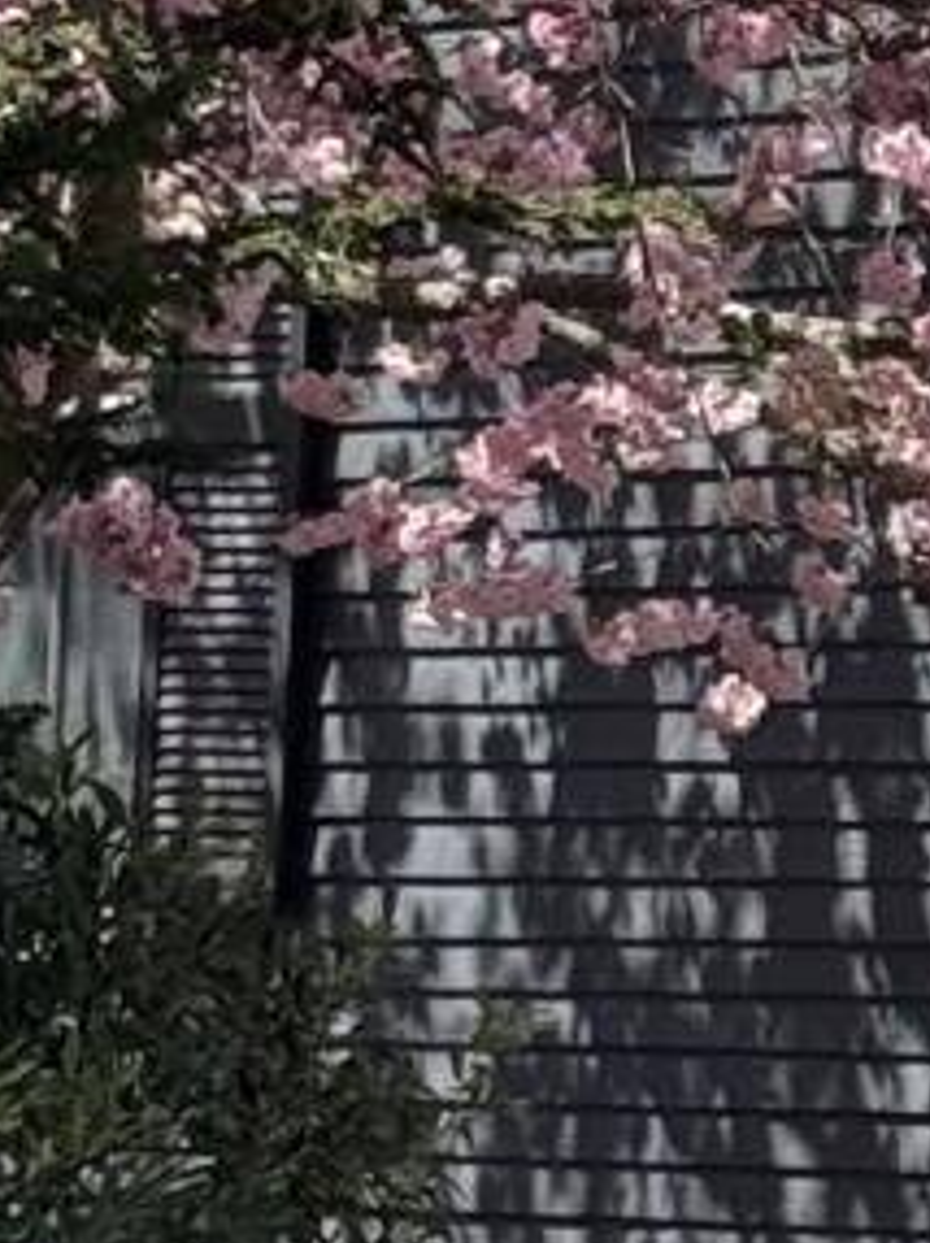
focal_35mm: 336
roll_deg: -1.2
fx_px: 12054
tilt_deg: +4.3
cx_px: 2551
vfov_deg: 5.9
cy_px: 26
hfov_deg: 4.3
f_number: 1.78
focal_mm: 6.76
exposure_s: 1/2415
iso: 64
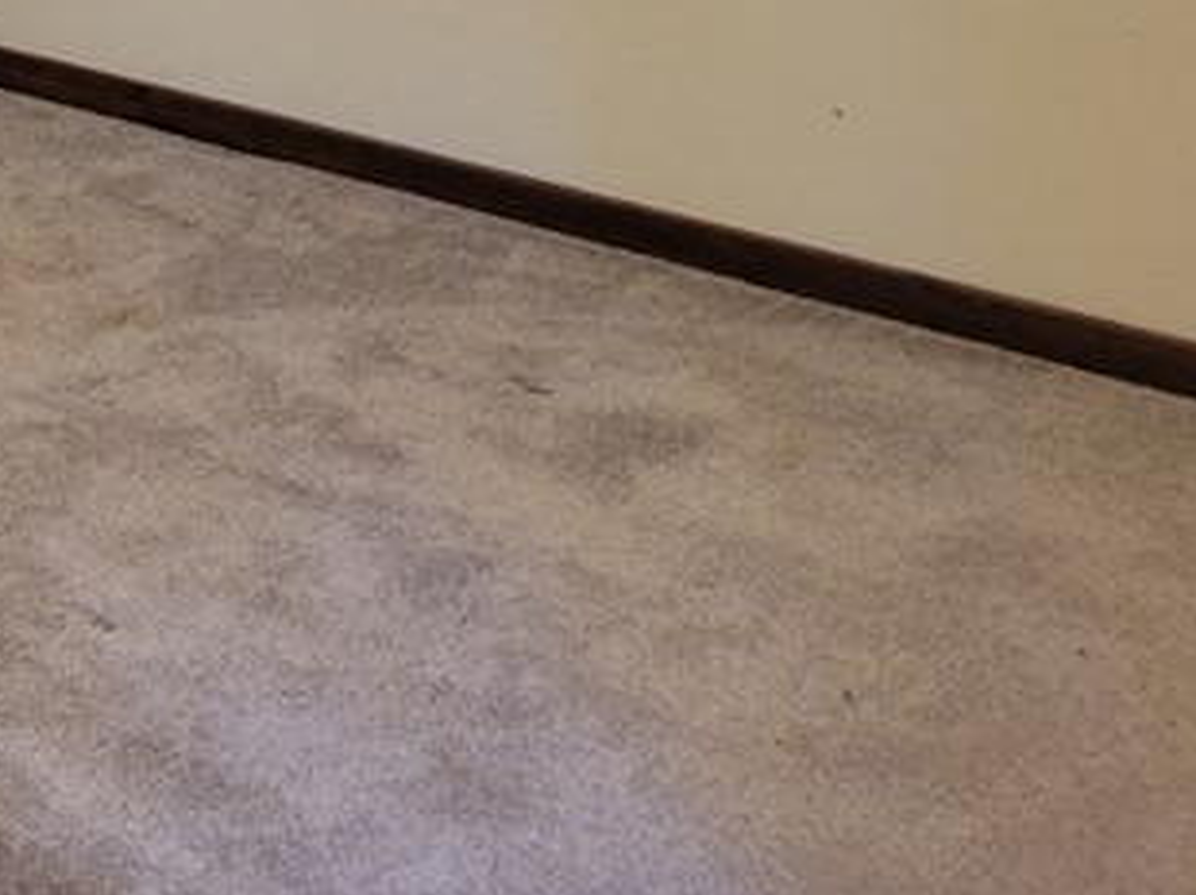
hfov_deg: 20.1
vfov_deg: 15.6
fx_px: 2969
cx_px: -521
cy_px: -513
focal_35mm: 86
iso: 160
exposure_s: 1/60
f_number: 1.8
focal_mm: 5.4
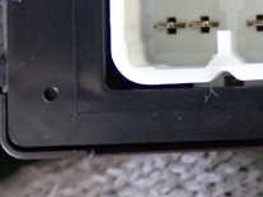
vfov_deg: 10.1
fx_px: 1110
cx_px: 332
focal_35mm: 146
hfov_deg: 13.1
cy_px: 0
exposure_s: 1/30
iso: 800
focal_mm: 9.01
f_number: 3.2
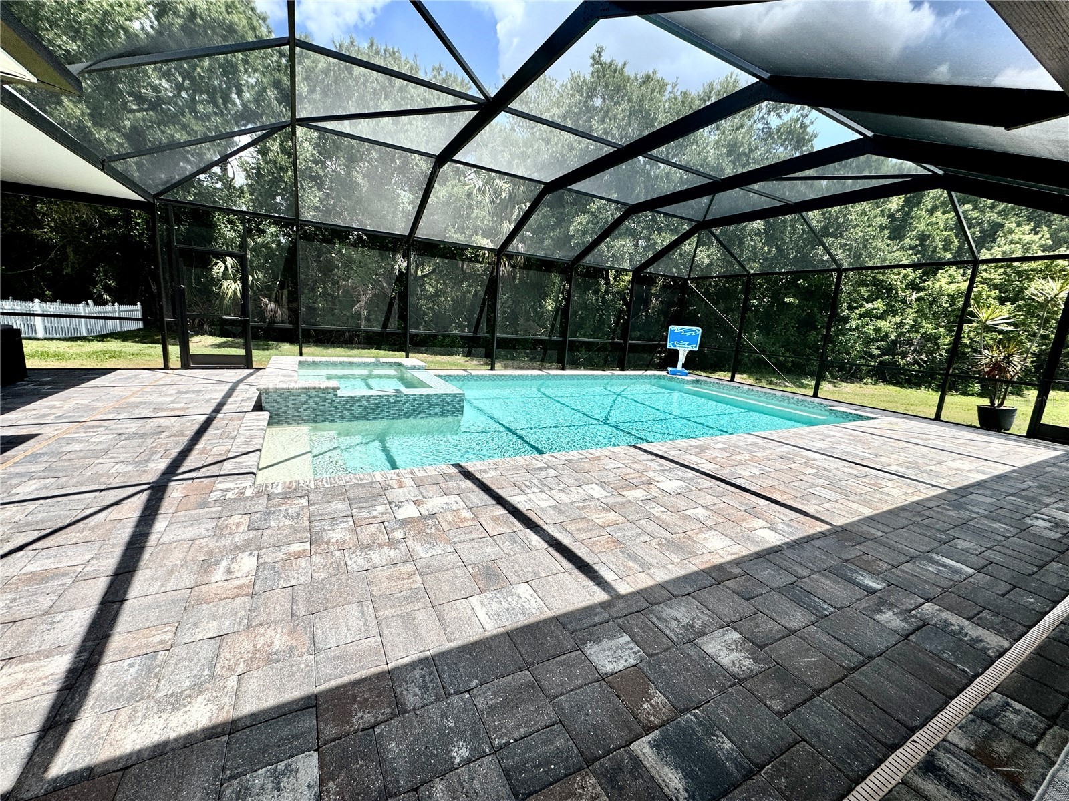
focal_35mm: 14
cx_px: 534
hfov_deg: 102.1
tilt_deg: -12.1
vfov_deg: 85.7
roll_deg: -4.9
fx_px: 432
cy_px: 400
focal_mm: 2.22
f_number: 2.2
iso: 40
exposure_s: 1/1536
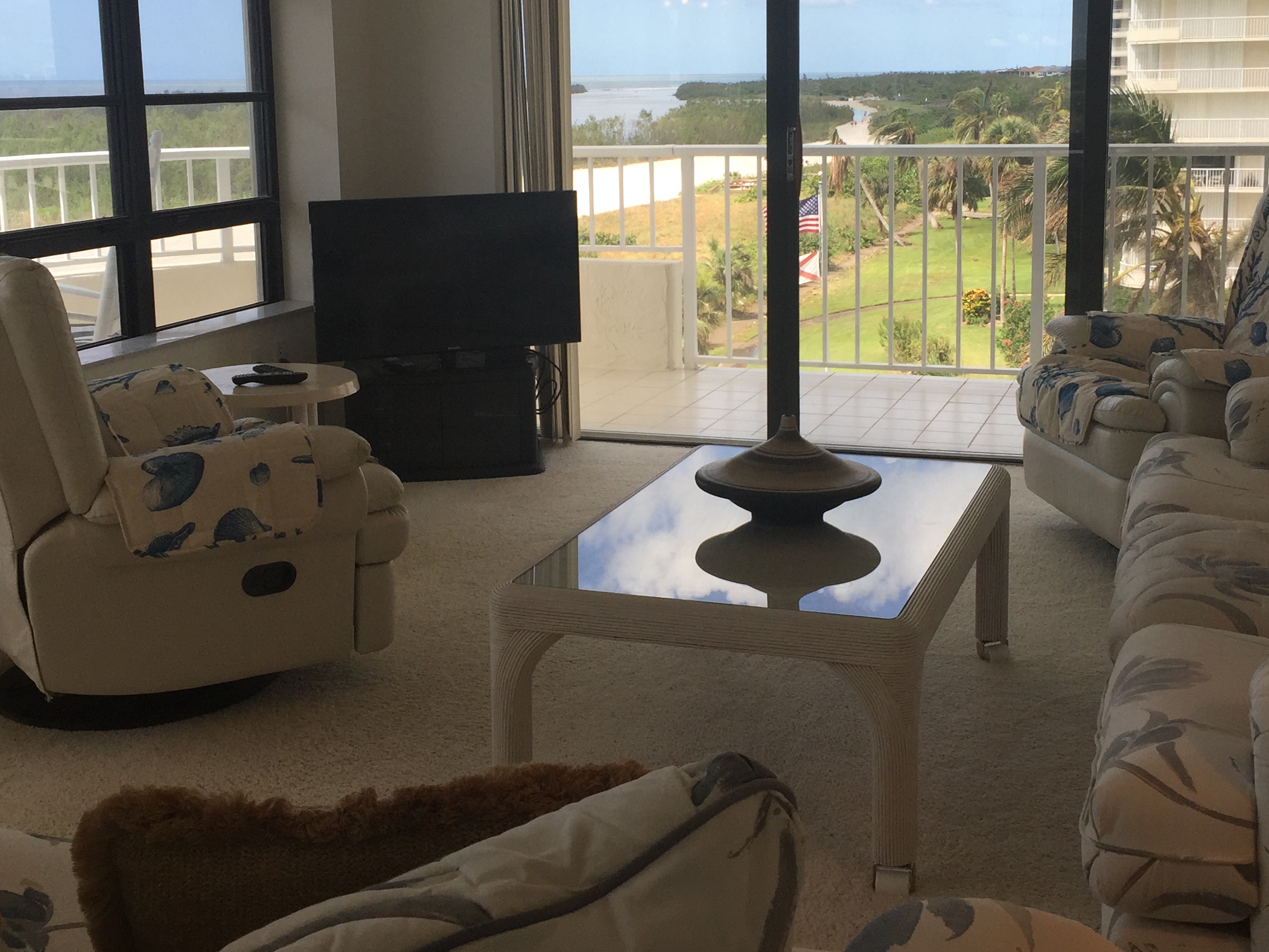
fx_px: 1650
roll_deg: -0.3
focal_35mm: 45
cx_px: 664
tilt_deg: -8.7
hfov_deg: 42.1
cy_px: 344
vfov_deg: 32.0
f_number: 2.2
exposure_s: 1/842
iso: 32
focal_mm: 4.15
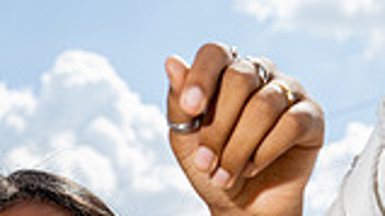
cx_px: 77
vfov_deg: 7.0
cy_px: 539
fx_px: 1662
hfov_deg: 13.2
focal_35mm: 163
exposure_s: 1/250
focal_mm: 55
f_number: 7.1
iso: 50
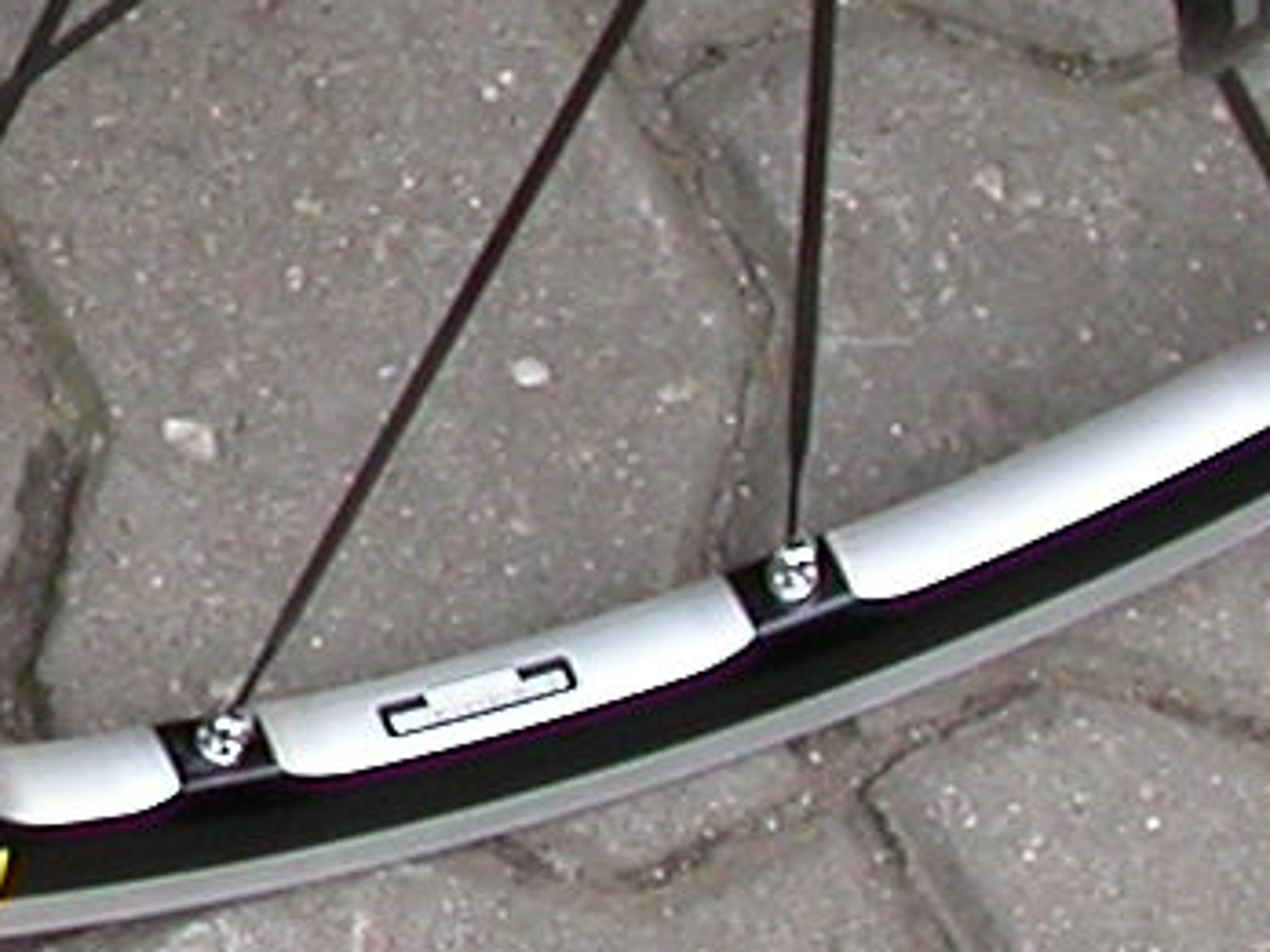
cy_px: -642
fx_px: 9099
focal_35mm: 248
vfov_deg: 5.9
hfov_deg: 7.7
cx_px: -1036
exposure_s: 1/122
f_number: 4.7
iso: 100
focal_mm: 7.85
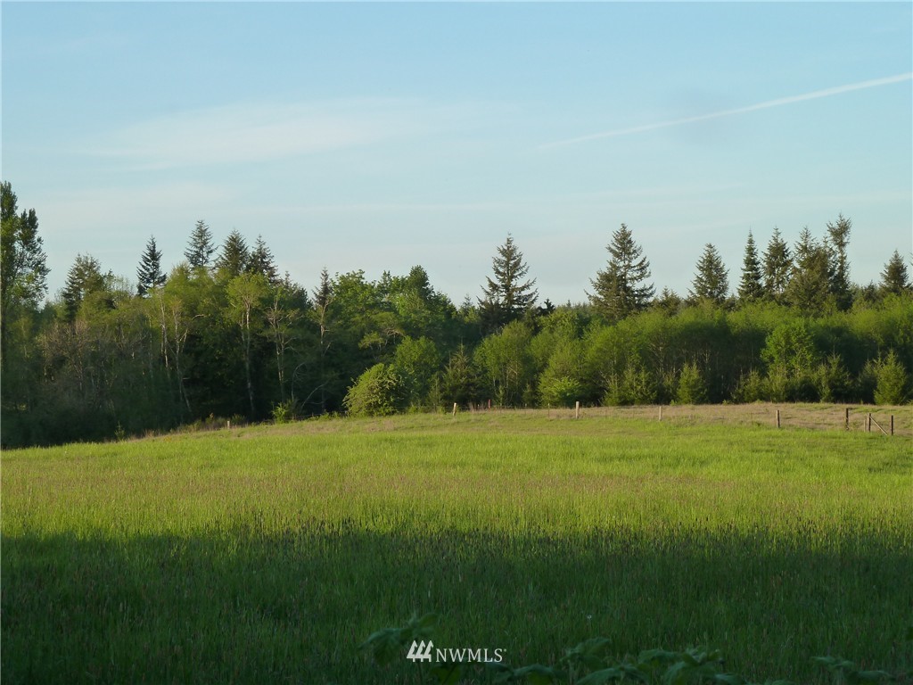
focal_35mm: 90
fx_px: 2374
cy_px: 342
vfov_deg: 16.4
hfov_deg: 21.8
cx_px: 456
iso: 125
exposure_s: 1/250
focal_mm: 14.7
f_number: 4.3
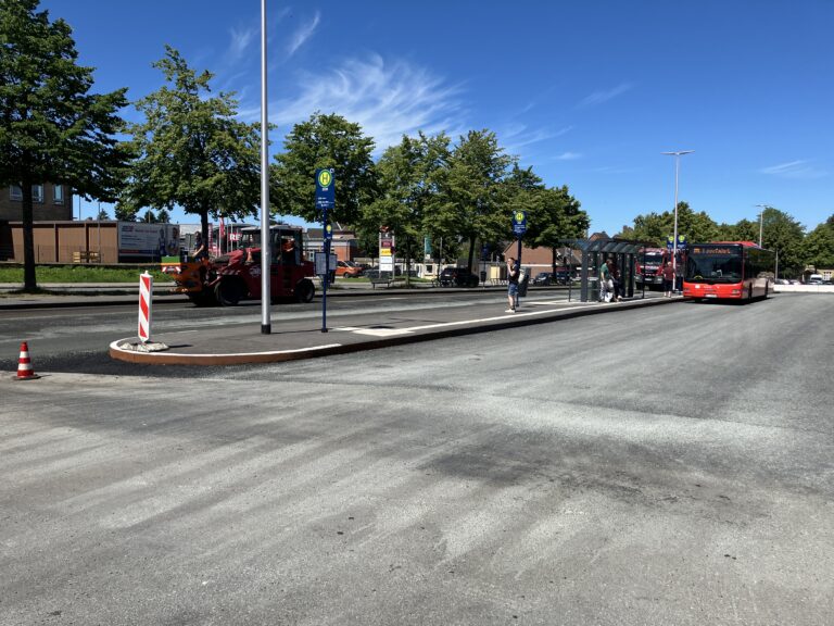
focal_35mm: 28
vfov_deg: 49.7
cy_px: 313
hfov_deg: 63.4
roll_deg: -0.5
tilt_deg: -4.6
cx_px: 417
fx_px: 675
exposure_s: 1/2315
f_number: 1.8
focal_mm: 3.99
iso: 32
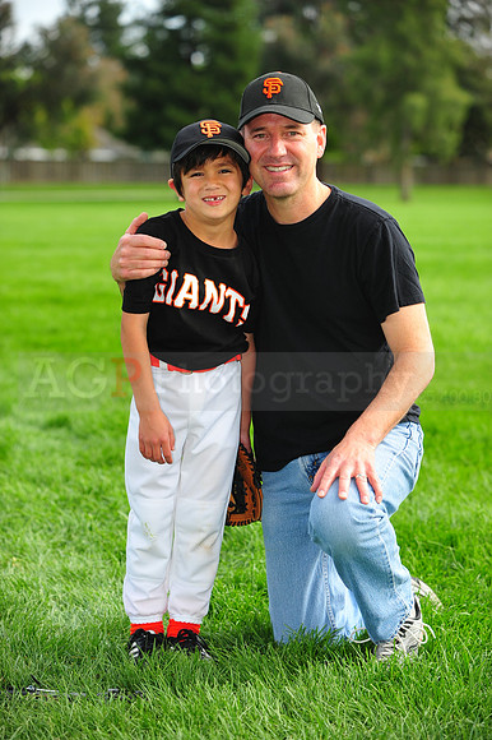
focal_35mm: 100
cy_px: 370
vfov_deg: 20.4
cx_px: 246
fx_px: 2052
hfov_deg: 13.7
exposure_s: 1/1250
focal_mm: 100
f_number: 4
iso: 400
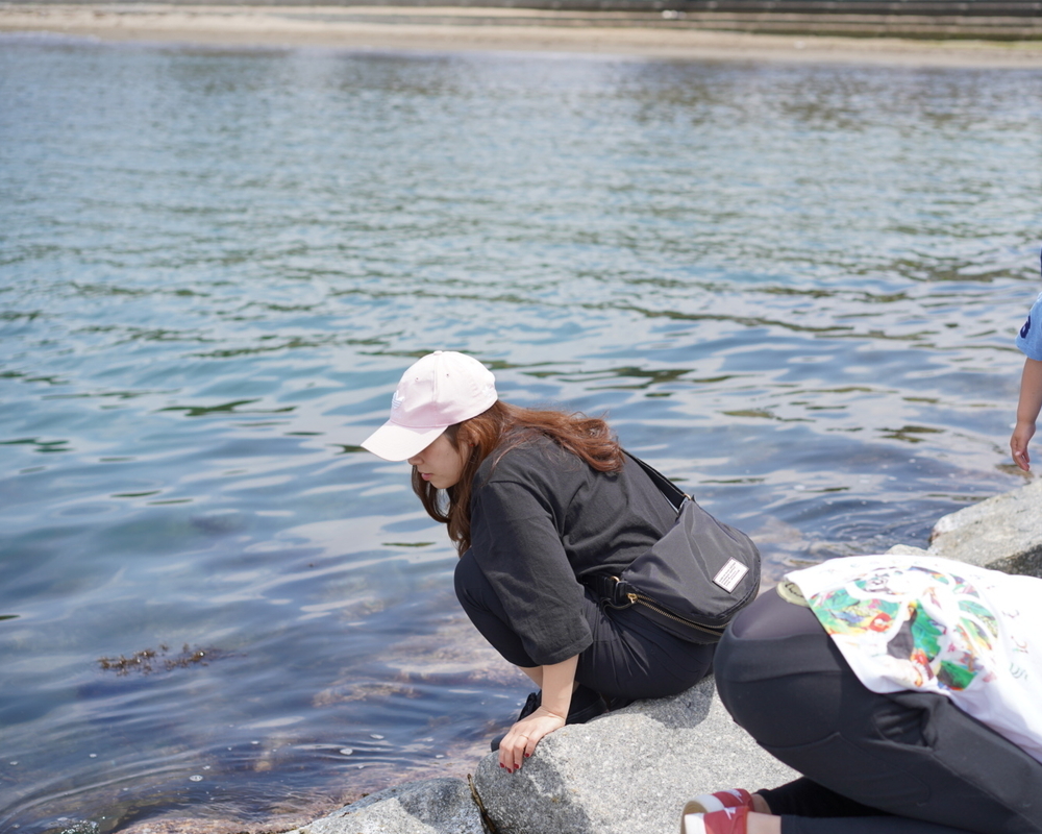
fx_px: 1912
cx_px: 609
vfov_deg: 24.6
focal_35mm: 62
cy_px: 417
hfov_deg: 30.4
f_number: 3.2
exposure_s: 1/1250
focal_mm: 55
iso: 100
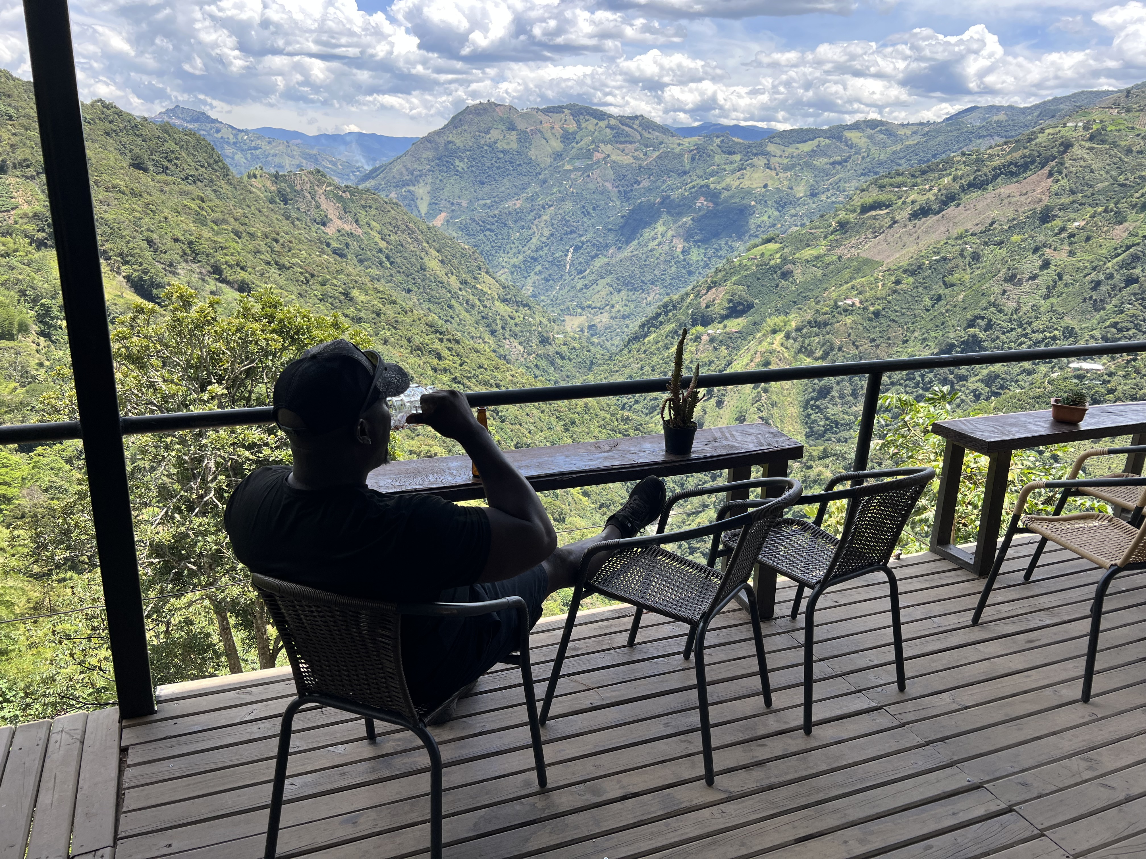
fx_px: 861
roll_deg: -0.6
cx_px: 573
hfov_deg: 67.3
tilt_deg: -17.6
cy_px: 430
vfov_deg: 53.1
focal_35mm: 26
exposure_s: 1/982
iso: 50
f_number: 1.5
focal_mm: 5.7
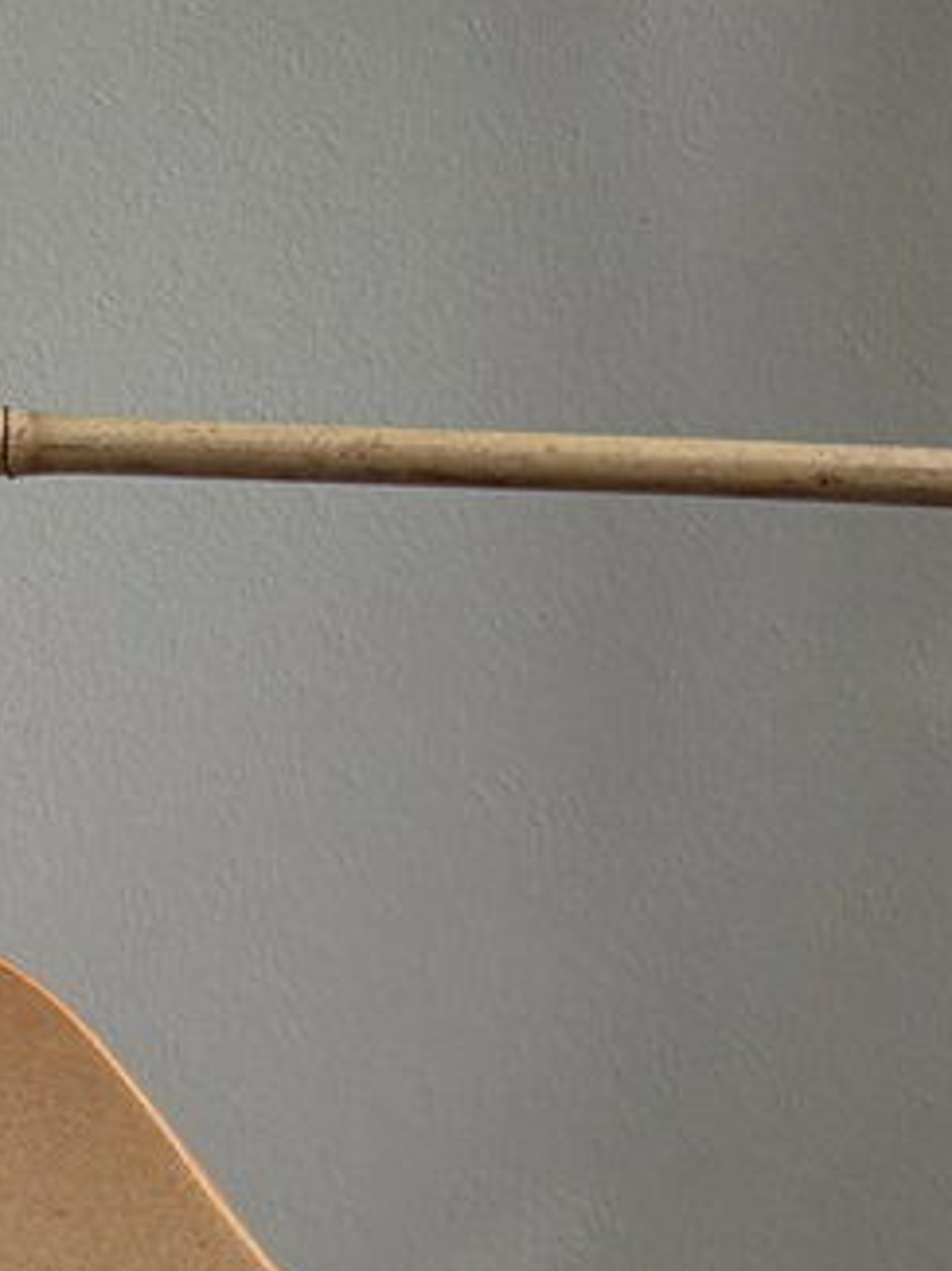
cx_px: 74
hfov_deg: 11.1
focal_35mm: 132
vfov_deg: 12.7
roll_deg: +1.0
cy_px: 2708
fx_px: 4847
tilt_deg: -7.0
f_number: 1.6
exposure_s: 1/223
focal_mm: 5.96
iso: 50
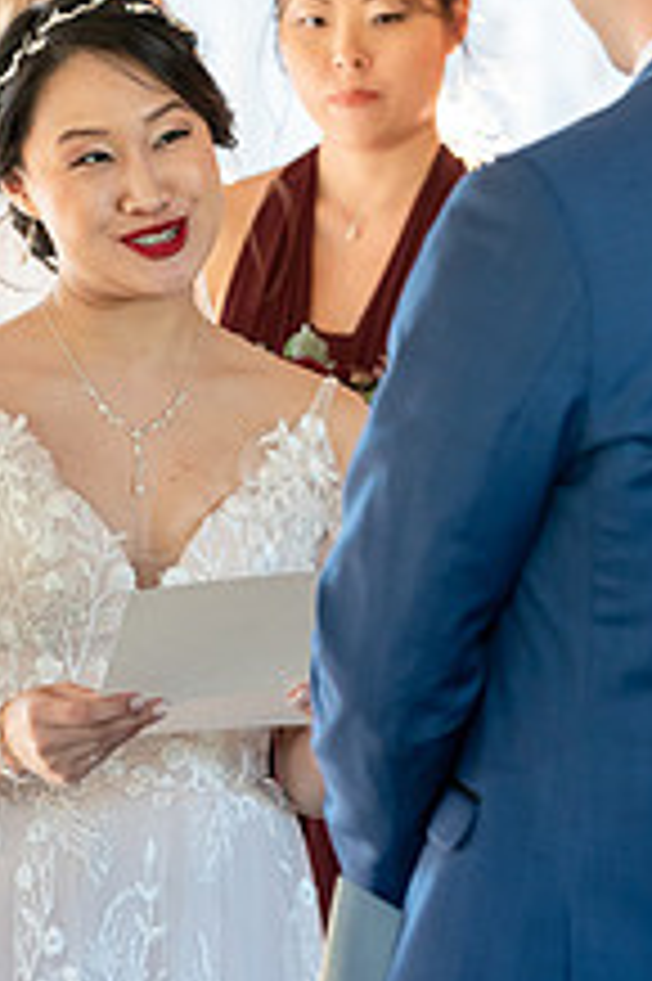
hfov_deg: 5.5
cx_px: 369
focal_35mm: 248
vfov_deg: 8.3
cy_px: 382
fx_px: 6748
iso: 2000
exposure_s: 1/200
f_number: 4
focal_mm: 120
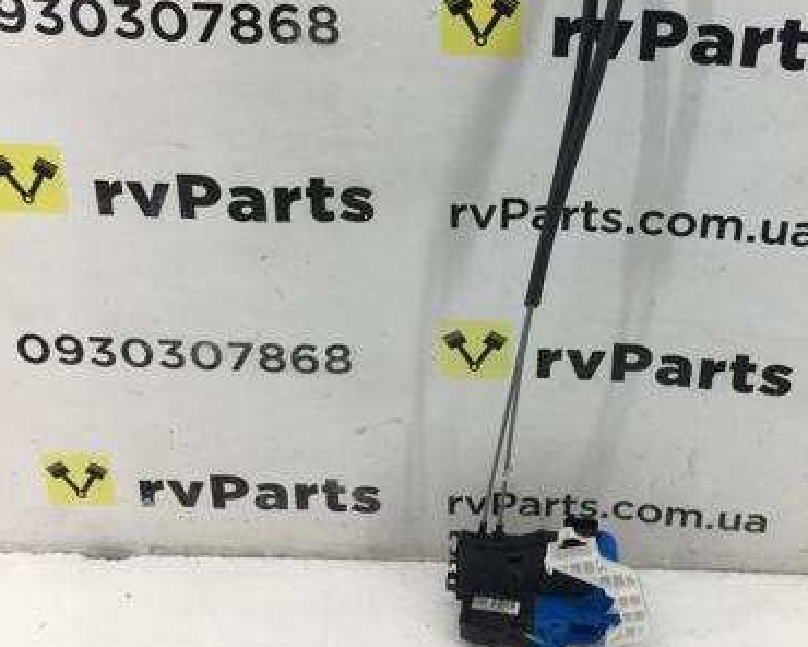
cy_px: 223
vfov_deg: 30.6
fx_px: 1172
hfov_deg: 37.6
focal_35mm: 49
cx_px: 537
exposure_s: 1/120
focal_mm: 4.15
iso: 40
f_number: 2.2
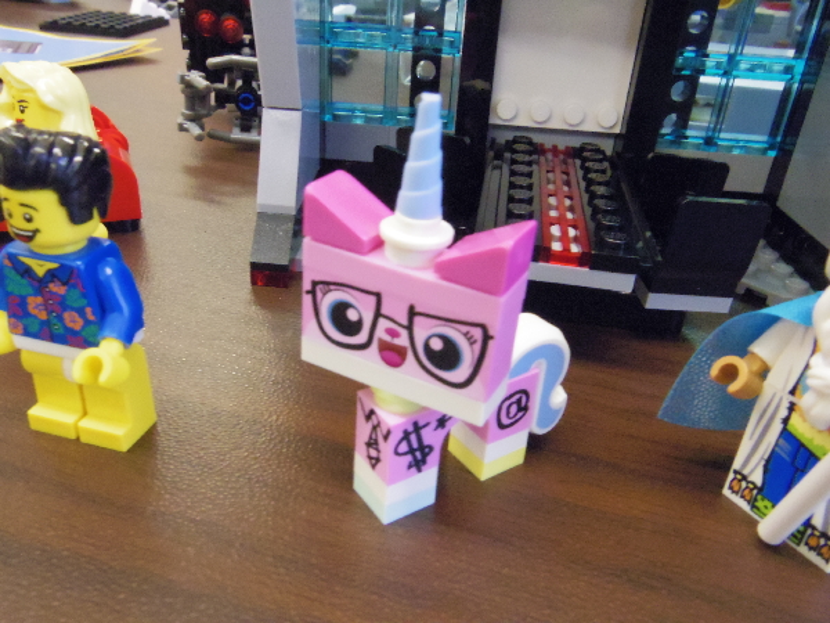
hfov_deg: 61.7
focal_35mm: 29
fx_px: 695
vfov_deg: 48.2
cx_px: 415
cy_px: 312
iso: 2500
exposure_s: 1/50
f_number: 6.3
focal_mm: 5.2
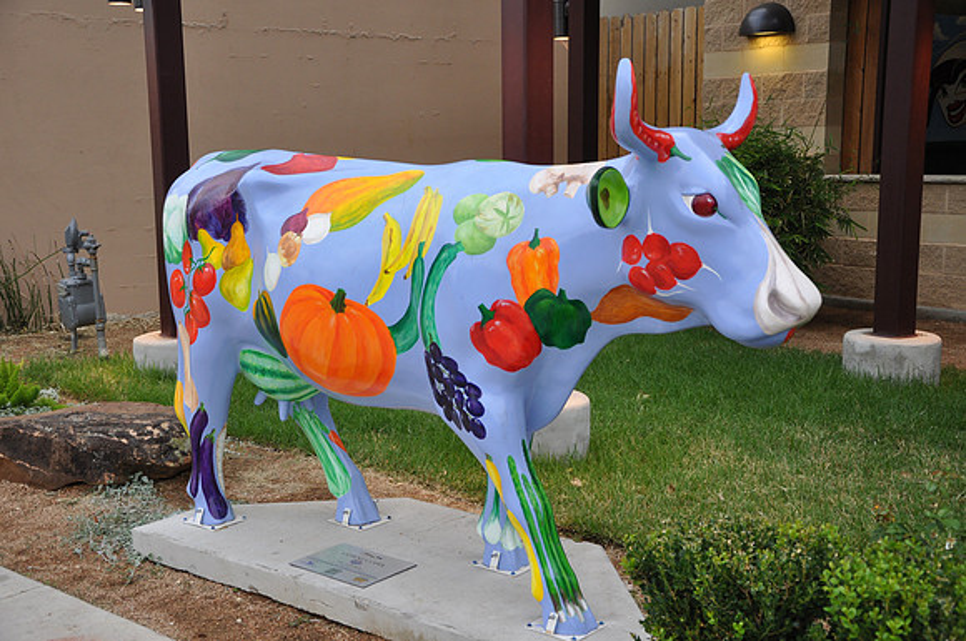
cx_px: 483
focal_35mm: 45
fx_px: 1206
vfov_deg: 29.8
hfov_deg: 43.7
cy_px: 320
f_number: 4.2
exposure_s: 1/60
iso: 450
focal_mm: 30
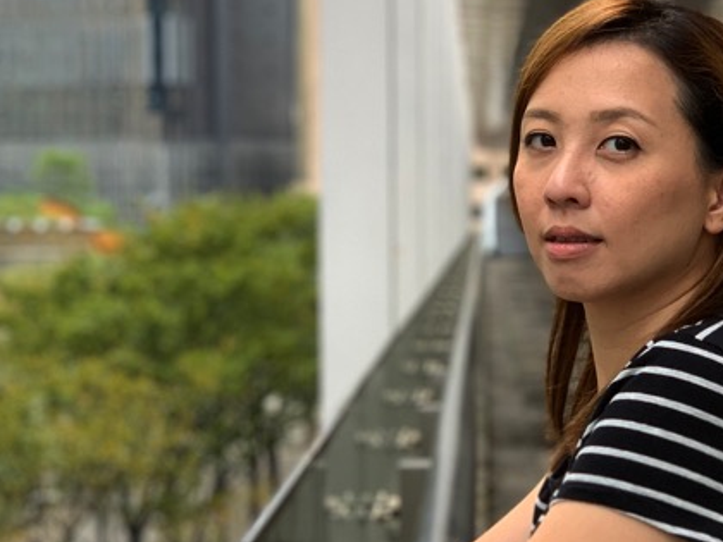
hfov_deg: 19.8
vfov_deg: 14.9
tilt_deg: -3.4
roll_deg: -0.6
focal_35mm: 99
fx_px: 2068
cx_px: 454
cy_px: 351
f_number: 2.4
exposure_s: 1/122
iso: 80
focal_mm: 6
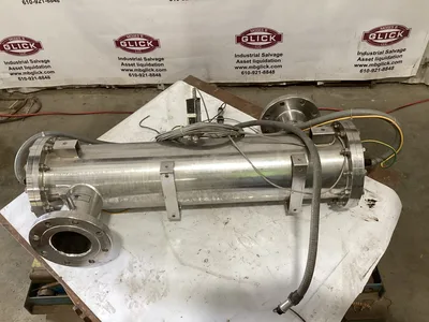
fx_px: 384
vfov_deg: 45.4
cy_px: 161
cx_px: 214
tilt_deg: -49.2
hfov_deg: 58.4
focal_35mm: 31
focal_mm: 3.3
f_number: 2.4
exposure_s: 1/50
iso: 200
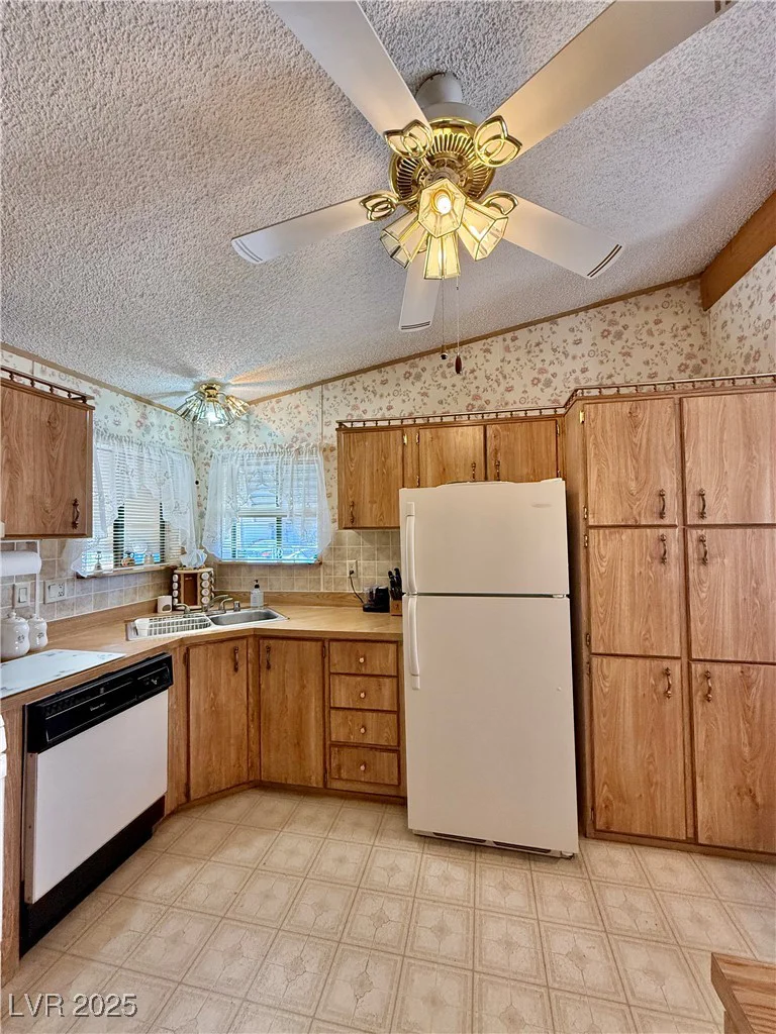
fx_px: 418
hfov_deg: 85.7
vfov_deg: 102.1
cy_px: 517
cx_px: 388
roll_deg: +0.3
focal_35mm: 14
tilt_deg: +1.8
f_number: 2.2
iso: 250
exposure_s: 1/120
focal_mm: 2.22
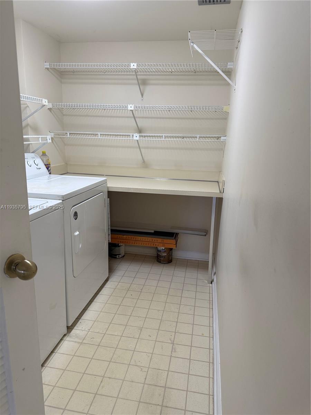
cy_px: 208
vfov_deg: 71.6
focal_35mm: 24
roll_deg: -2.7
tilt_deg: -13.5
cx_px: 156
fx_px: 287
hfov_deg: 56.8
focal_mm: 6.76
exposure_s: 1/120
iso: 200
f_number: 1.78
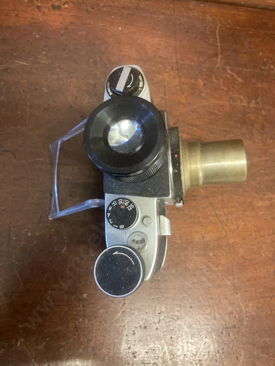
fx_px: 297
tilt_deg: -73.3
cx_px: 138
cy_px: 183
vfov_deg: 63.4
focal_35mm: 28
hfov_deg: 49.7
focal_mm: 3.99
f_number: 1.8
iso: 320
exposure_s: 1/33
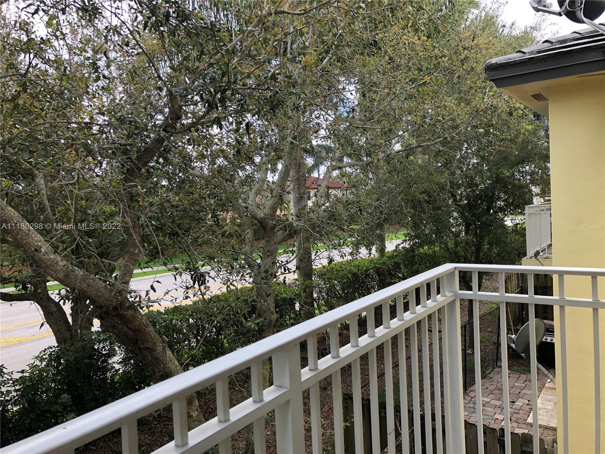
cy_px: 227
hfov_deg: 63.4
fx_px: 489
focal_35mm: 28
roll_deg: +2.1
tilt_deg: -0.4
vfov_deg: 49.7
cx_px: 302
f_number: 1.8
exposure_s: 1/260
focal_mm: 4
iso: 20
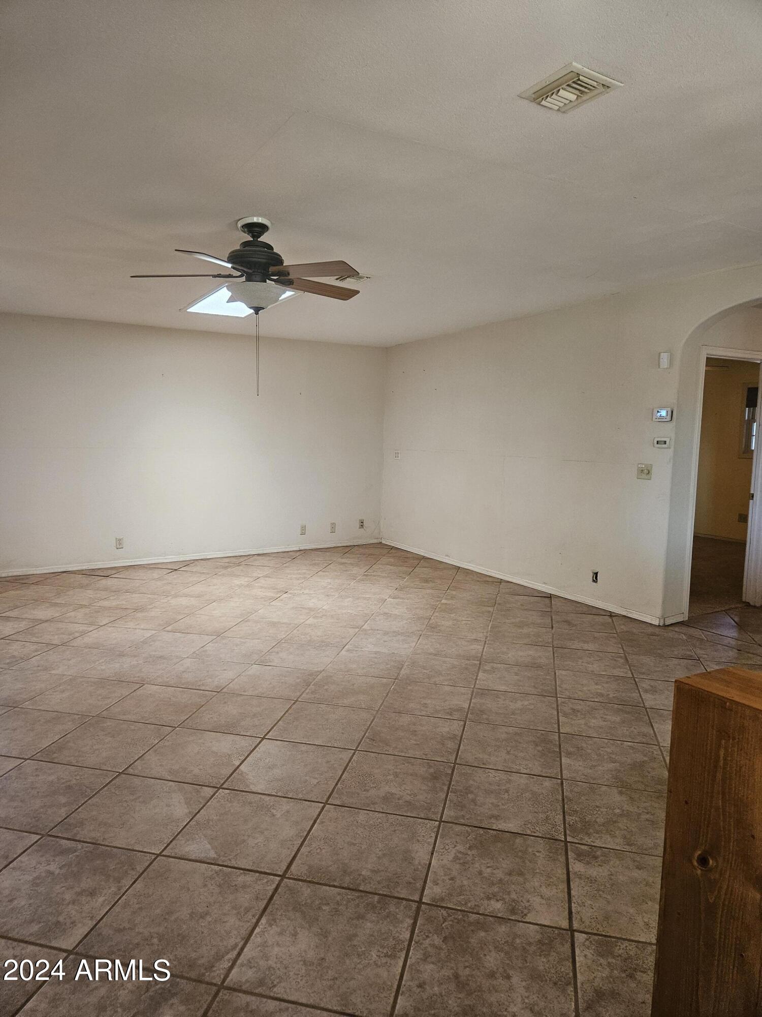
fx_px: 675
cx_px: 381
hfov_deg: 58.9
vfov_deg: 73.9
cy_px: 508
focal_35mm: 23
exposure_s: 1/120
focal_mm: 5.4
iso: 250
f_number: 1.8
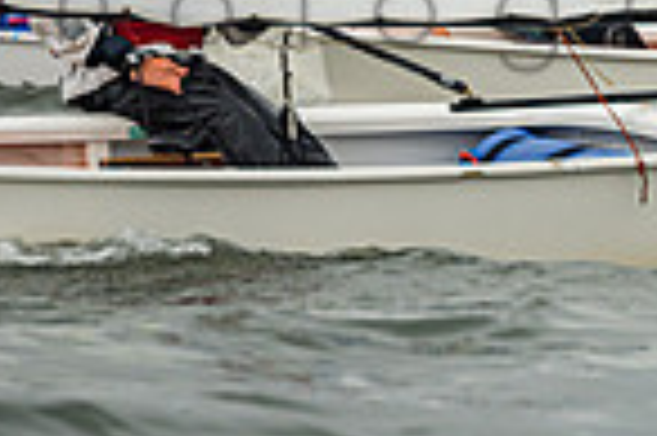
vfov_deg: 0.9
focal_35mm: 1588
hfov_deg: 1.3
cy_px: -330
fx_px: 28948
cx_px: 932
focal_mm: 400
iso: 320
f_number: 5.6
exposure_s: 1/2000
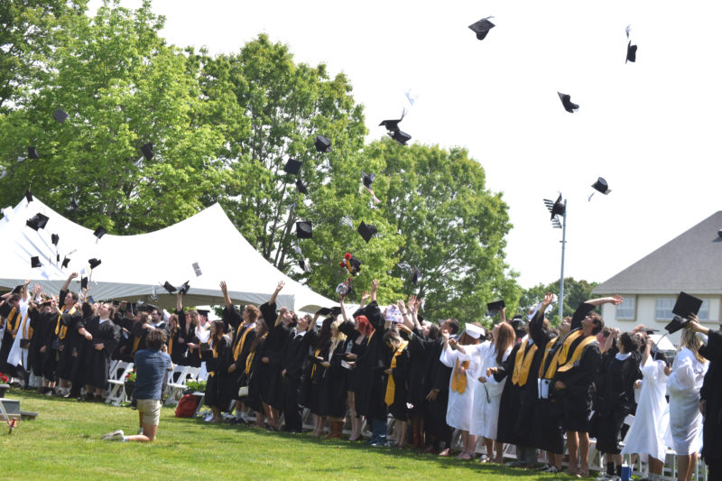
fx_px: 1654
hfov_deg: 24.6
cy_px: 240
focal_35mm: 82
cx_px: 361
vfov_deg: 16.5
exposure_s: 1/1600
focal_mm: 55
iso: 400
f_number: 7.1
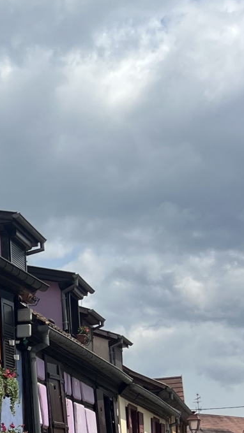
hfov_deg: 12.5
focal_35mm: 89
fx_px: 1024
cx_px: -178
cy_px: 436
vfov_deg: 22.9
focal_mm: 5.7
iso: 50
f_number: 1.5
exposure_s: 1/6579
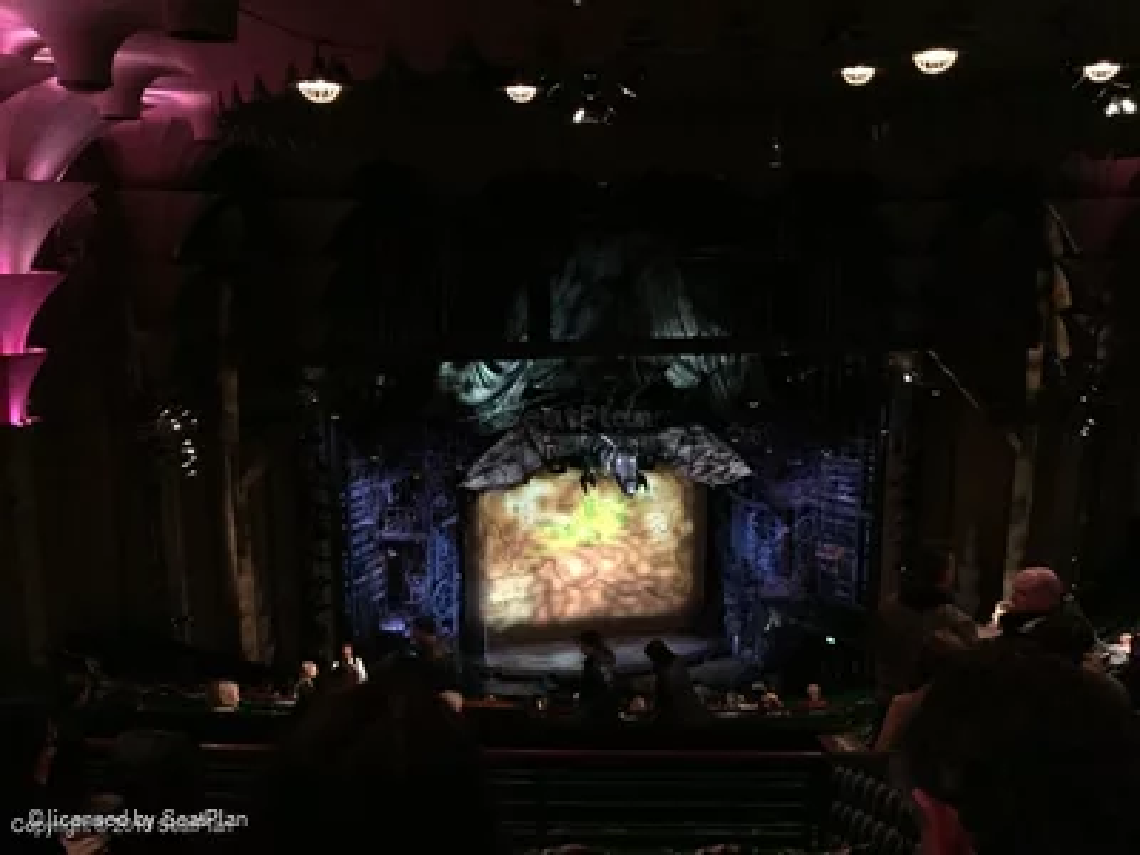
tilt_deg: -11.6
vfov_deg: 48.2
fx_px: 955
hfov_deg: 61.7
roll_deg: -0.1
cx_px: 570
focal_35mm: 29
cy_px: 428
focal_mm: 4.15
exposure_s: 1/17
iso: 400
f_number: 2.2
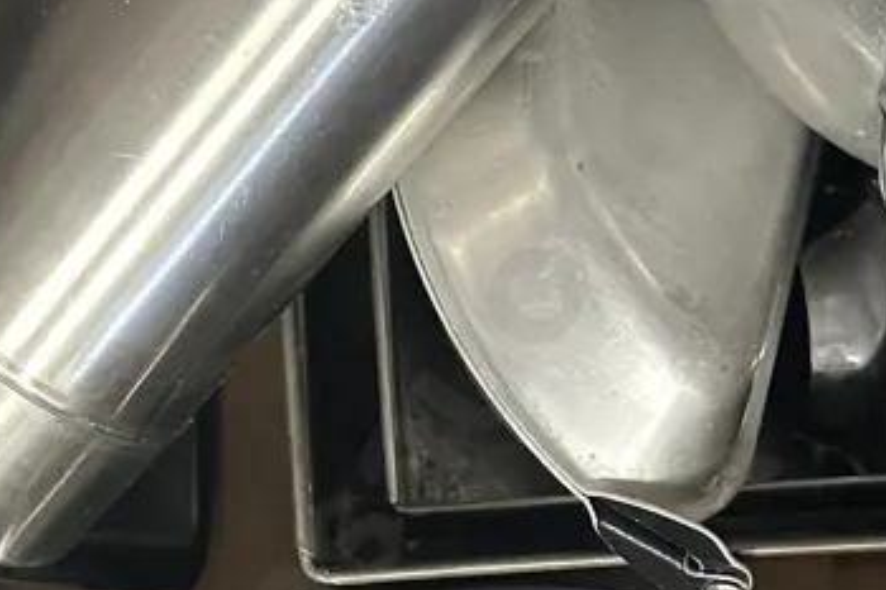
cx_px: 332
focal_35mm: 73
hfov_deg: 27.6
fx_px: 1796
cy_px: 565
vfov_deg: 18.3
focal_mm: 6.86
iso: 640
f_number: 1.78
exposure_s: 1/33
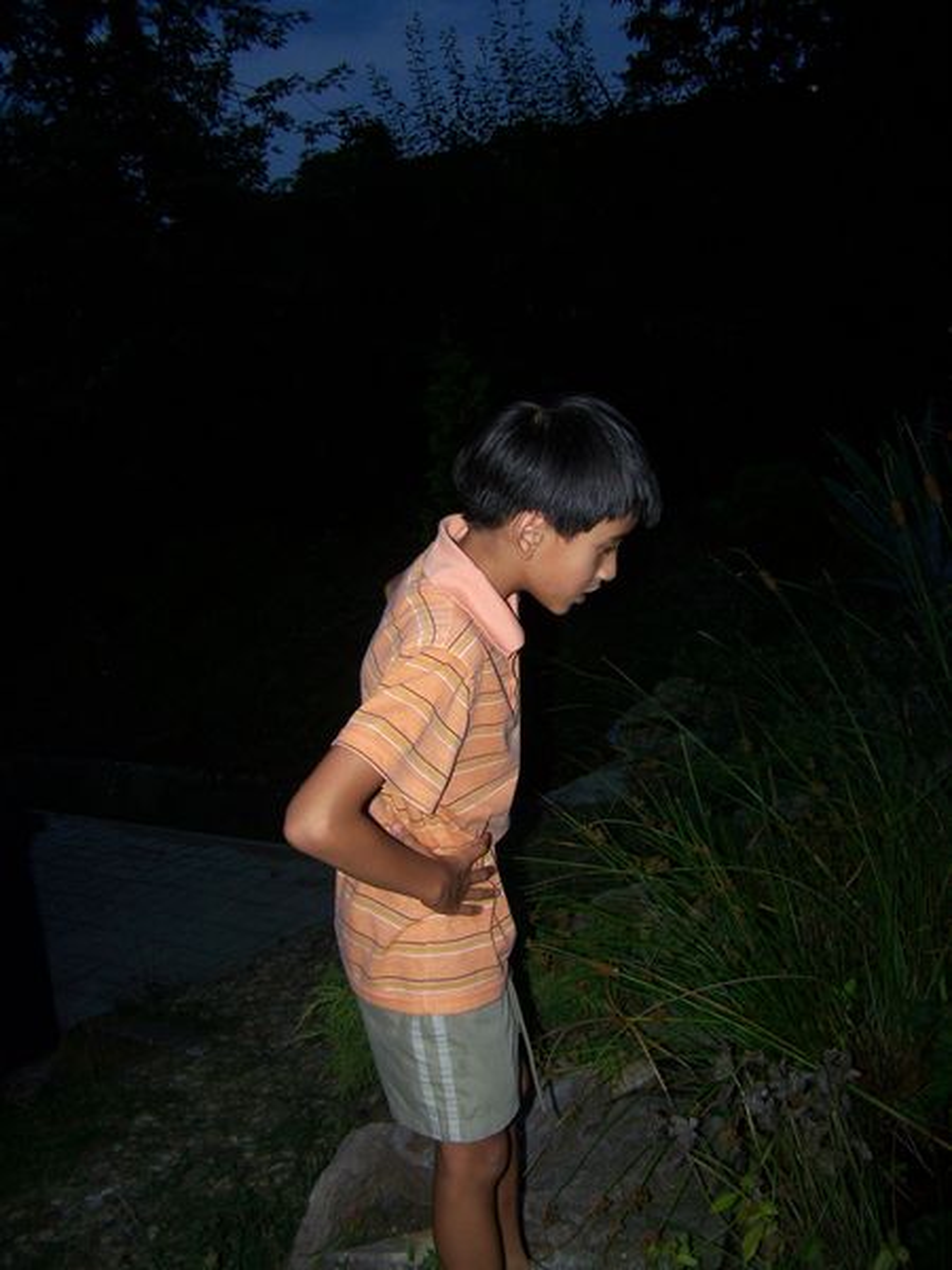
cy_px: 635
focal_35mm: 38
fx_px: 1393
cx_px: 476
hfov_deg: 37.7
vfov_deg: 49.0
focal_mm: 6.3
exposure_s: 1/60
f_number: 2.8
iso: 80
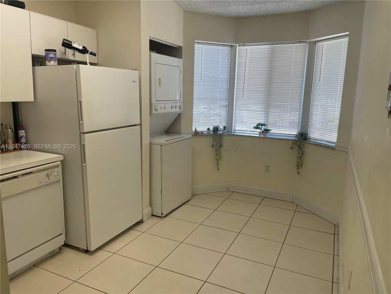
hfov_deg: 67.3
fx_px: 294
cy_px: 147
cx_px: 196
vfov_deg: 53.1
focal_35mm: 26
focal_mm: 4.2
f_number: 1.6
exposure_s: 1/120
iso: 40
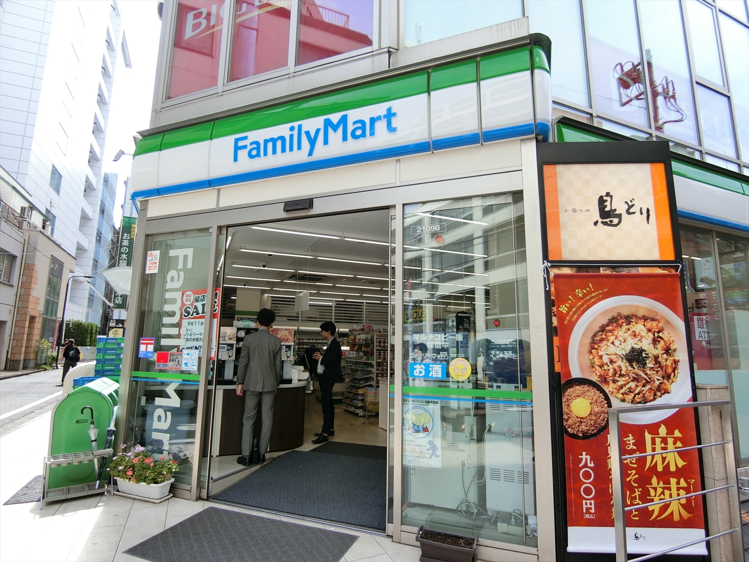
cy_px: 281
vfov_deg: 68.7
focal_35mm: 19
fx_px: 411
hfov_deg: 84.7
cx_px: 374
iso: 80
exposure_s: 1/500
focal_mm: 4.06
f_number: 2.7
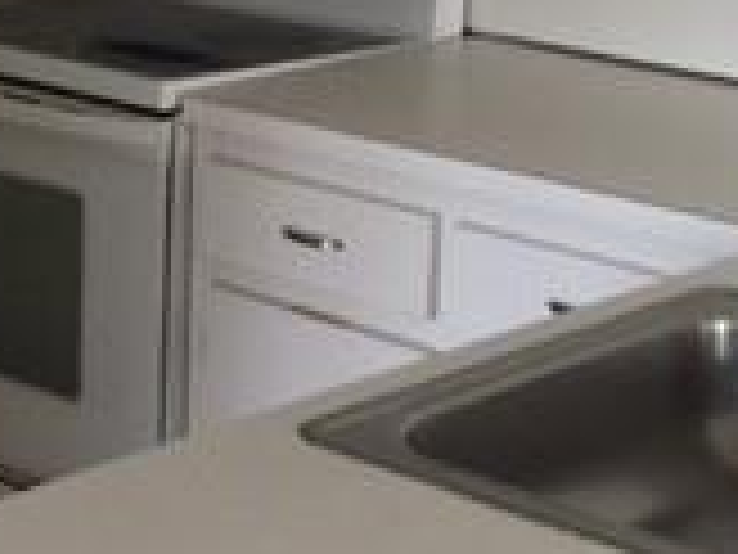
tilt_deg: -13.6
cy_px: 167
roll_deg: -2.9
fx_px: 2409
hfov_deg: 17.4
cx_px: 220
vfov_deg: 13.1
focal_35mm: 113
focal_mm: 4.15
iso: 100
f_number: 2.2
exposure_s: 1/10
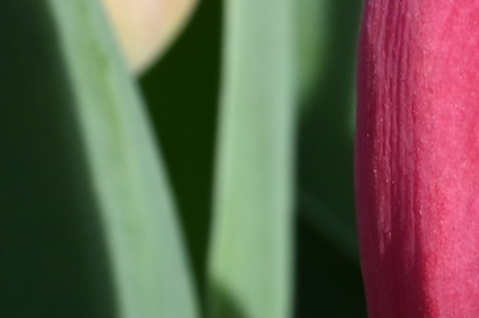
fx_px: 3509
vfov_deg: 5.2
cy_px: 311
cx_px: 805
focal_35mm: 264
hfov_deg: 7.6
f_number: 16
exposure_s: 1/60
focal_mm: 50
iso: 140
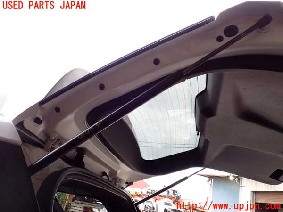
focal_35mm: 30
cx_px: 142
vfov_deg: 46.8
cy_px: 106
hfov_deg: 60.0
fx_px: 245
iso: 100
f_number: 3.2
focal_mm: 5.4
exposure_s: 1/125
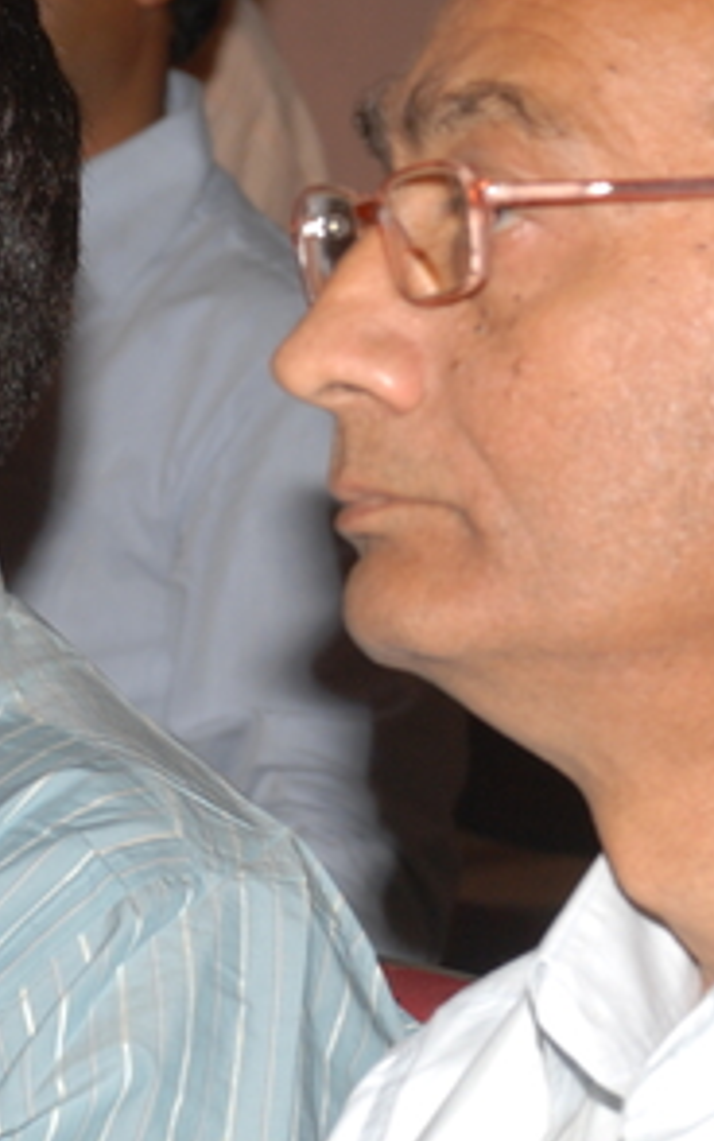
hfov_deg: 4.8
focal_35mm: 275
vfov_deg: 7.6
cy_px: 633
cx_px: 299
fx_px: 8554
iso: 200
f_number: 9
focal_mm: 66
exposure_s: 1/125
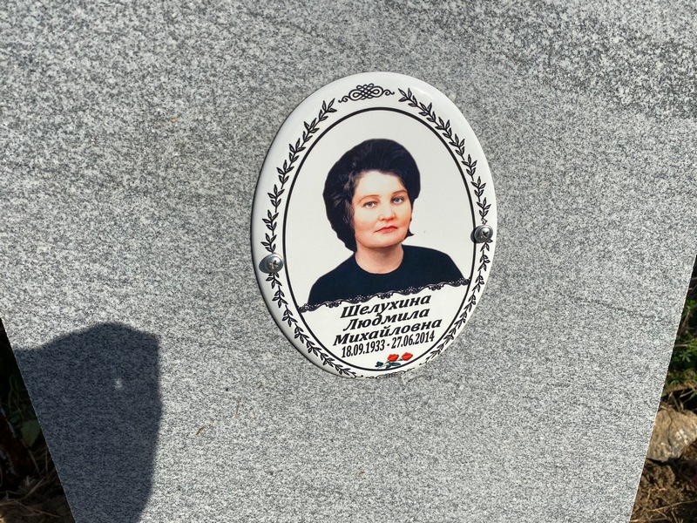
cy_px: 262
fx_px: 524
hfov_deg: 67.3
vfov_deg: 53.1
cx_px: 348
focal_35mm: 26
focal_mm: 4.25
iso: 32
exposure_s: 1/5236
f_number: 1.8
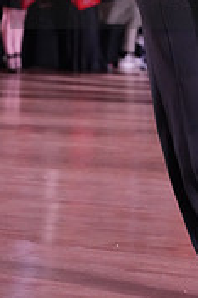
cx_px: 245
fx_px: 2182
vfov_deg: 7.8
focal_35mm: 264
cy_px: -27
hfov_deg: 5.2
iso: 5000
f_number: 5.6
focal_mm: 80
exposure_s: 1/250
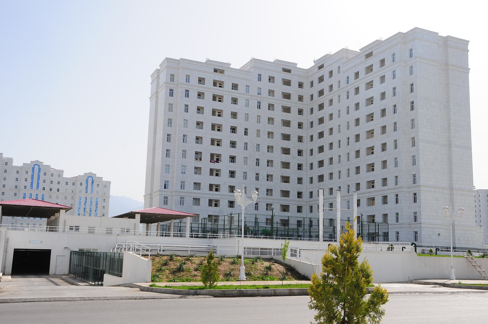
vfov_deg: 36.8
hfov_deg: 53.2
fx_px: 487
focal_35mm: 36
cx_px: 244
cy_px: 162
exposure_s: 1/500
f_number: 11
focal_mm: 24
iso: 250
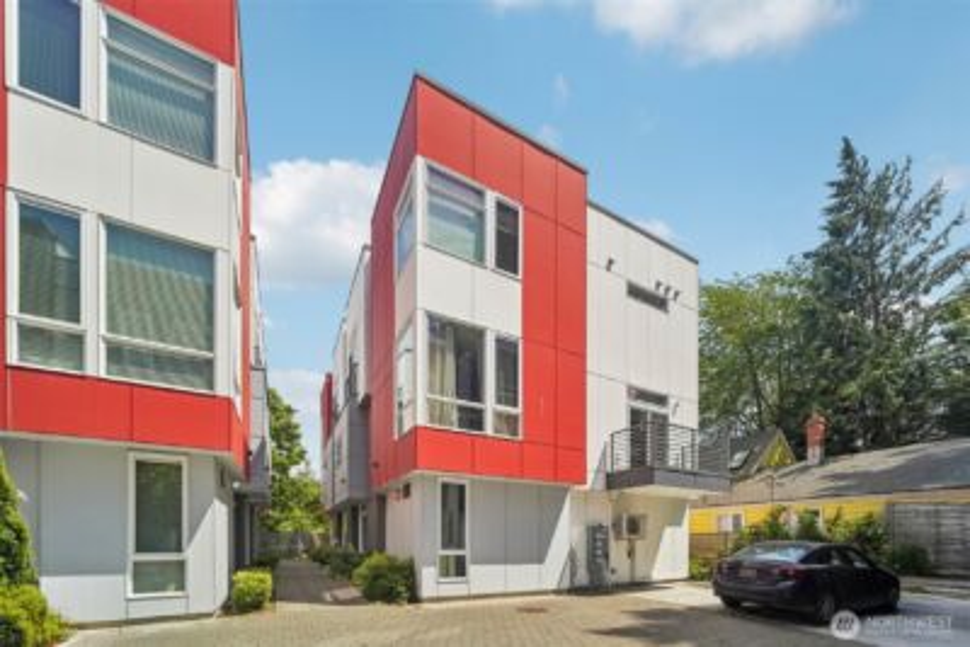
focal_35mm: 16
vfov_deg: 73.8
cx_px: 485
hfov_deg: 96.7
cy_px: 324
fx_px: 431
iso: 1600
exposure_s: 1/2000
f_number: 8
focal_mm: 16
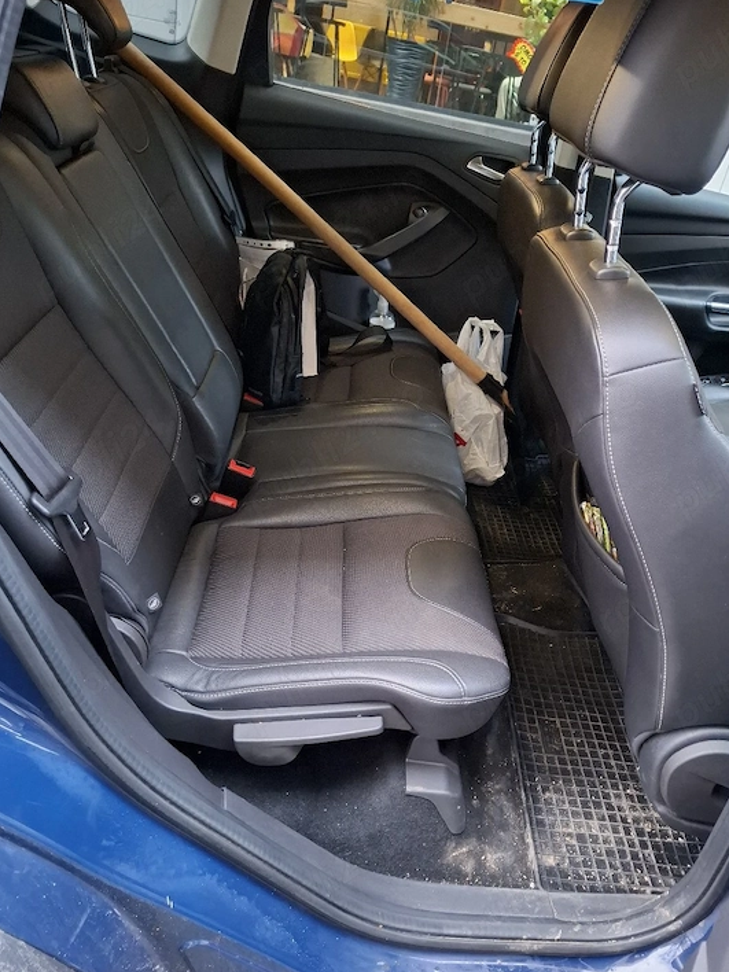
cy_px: 481
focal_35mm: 26
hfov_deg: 53.0
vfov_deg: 67.3
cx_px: 390
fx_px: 730
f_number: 1.8
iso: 800
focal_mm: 5.54
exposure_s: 1/20
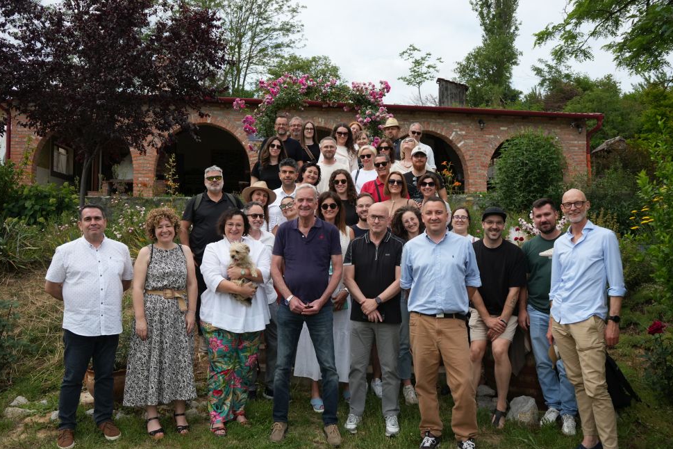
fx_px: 598
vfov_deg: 41.1
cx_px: 333
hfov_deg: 58.7
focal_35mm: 32
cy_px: 220
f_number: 5.6
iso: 1000
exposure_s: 1/4000
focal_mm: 31
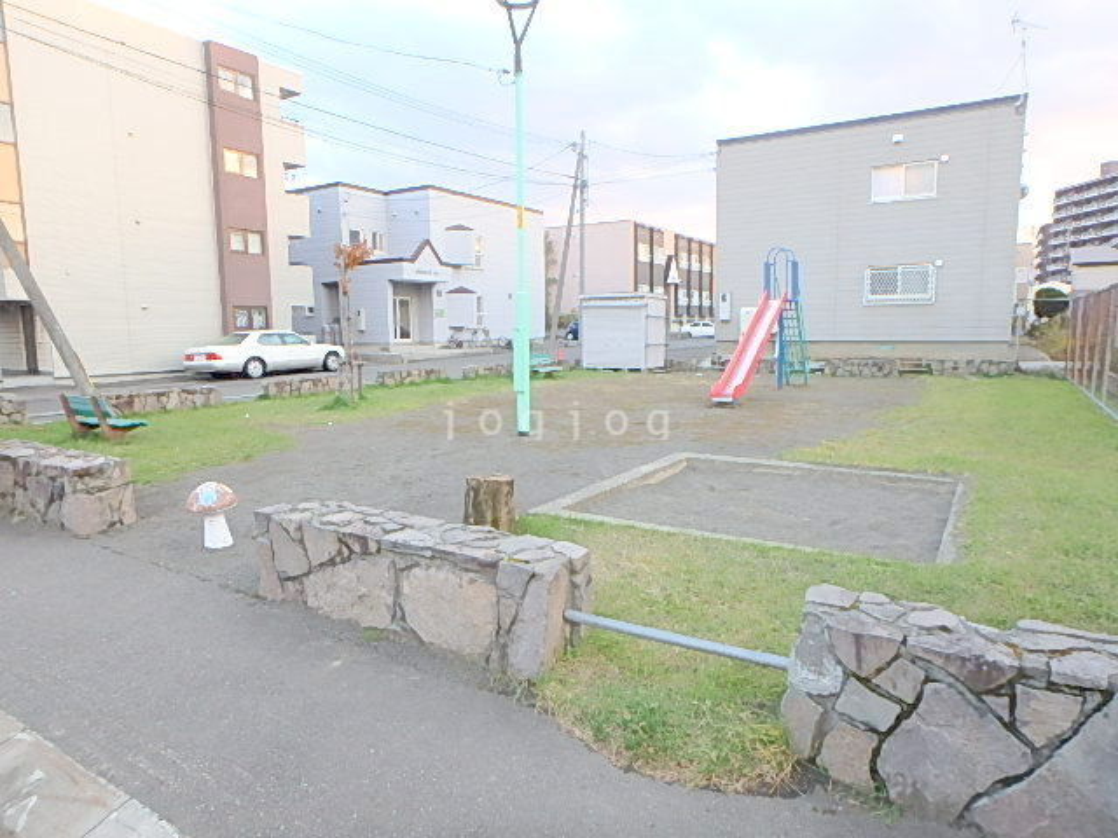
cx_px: 559
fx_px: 678
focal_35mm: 21
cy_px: 419
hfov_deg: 79.0
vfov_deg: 63.4
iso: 200
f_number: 3.5
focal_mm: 3.7
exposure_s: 1/60
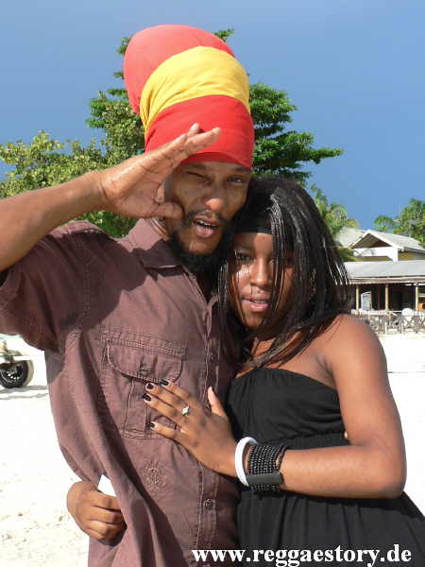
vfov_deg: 46.8
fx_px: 655
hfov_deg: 36.0
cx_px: 212
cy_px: 284
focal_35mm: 40
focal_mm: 6.9
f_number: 4.5
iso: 64
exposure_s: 1/400
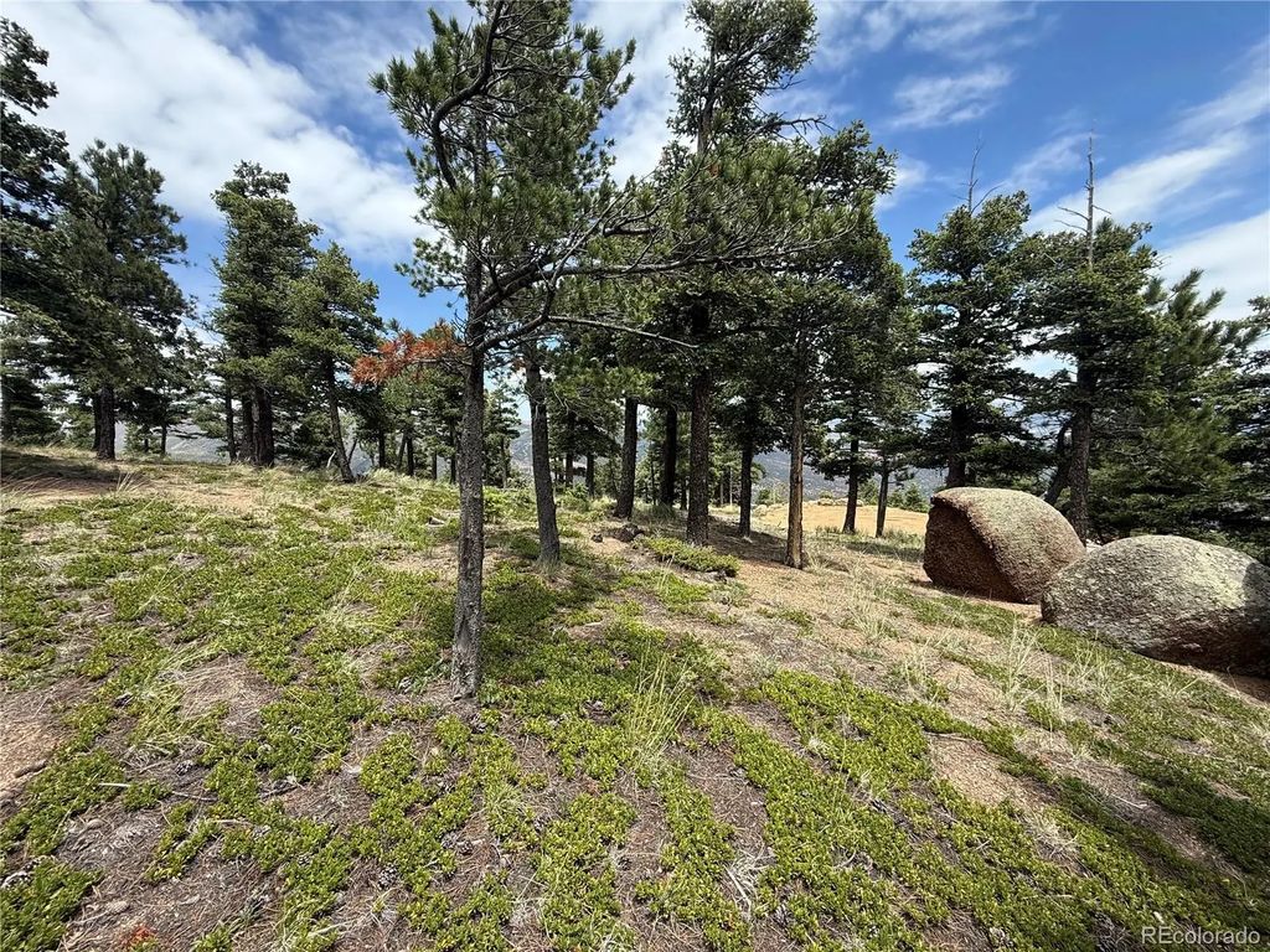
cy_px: 476
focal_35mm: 14
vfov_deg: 85.7
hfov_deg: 102.1
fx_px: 514
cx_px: 635
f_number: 2.2
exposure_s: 1/789
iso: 50
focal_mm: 2.22
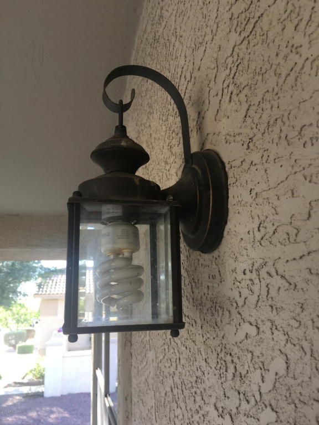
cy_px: 212
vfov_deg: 61.7
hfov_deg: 48.2
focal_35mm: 29
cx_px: 160
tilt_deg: +16.3
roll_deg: +2.4
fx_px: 356
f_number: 2.2
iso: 32
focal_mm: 4.15
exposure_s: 1/120
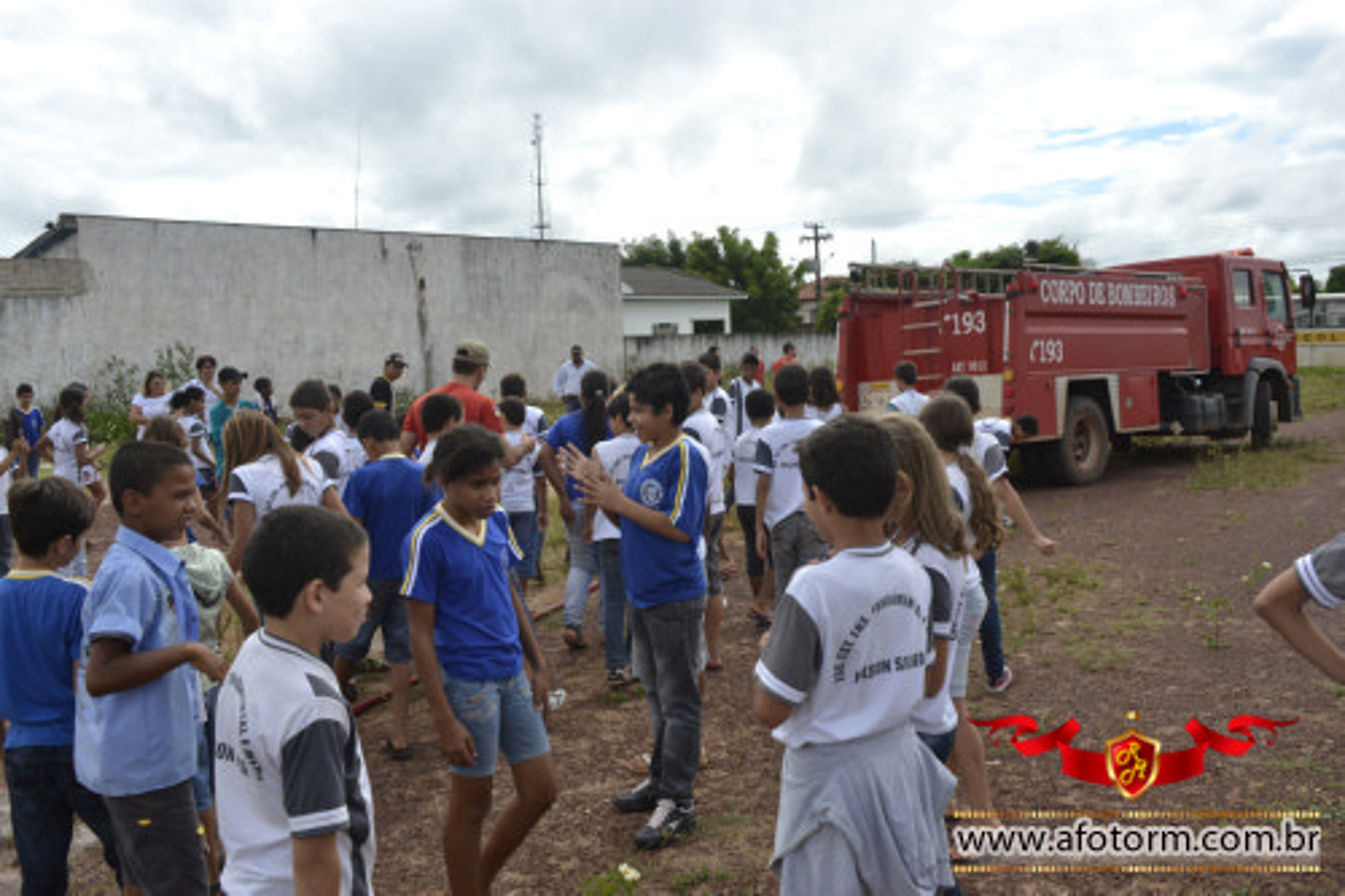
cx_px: 672
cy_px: 448
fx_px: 1120
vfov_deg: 43.6
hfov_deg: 61.9
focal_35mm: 30
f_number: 6.3
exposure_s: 1/1600
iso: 400
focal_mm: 20
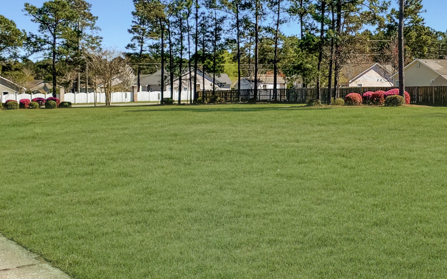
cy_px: 73
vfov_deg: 24.2
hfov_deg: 38.0
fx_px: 646
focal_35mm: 53
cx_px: 277
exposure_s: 1/2268
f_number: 1.8
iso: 32
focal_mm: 4.25
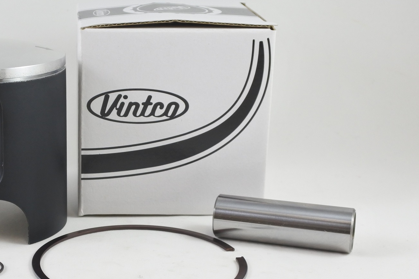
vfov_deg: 21.9
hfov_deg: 31.9
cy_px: 147
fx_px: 722
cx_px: 110
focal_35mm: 62
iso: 450
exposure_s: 1/125
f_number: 4.2
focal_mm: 15.7
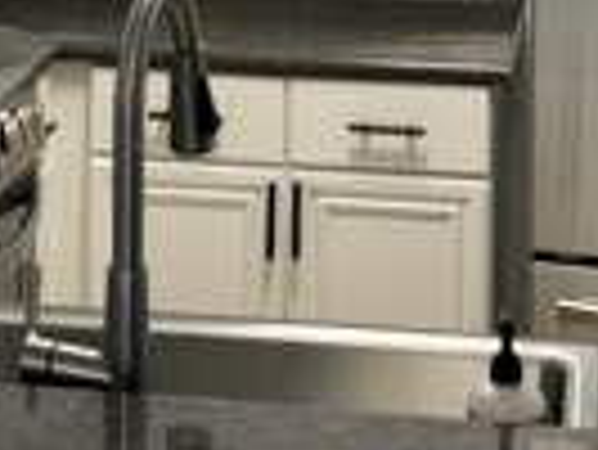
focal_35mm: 144
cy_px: -346
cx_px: 175
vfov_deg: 9.8
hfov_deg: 13.7
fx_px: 2490
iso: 125
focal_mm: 6.76
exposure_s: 1/120
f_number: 1.78
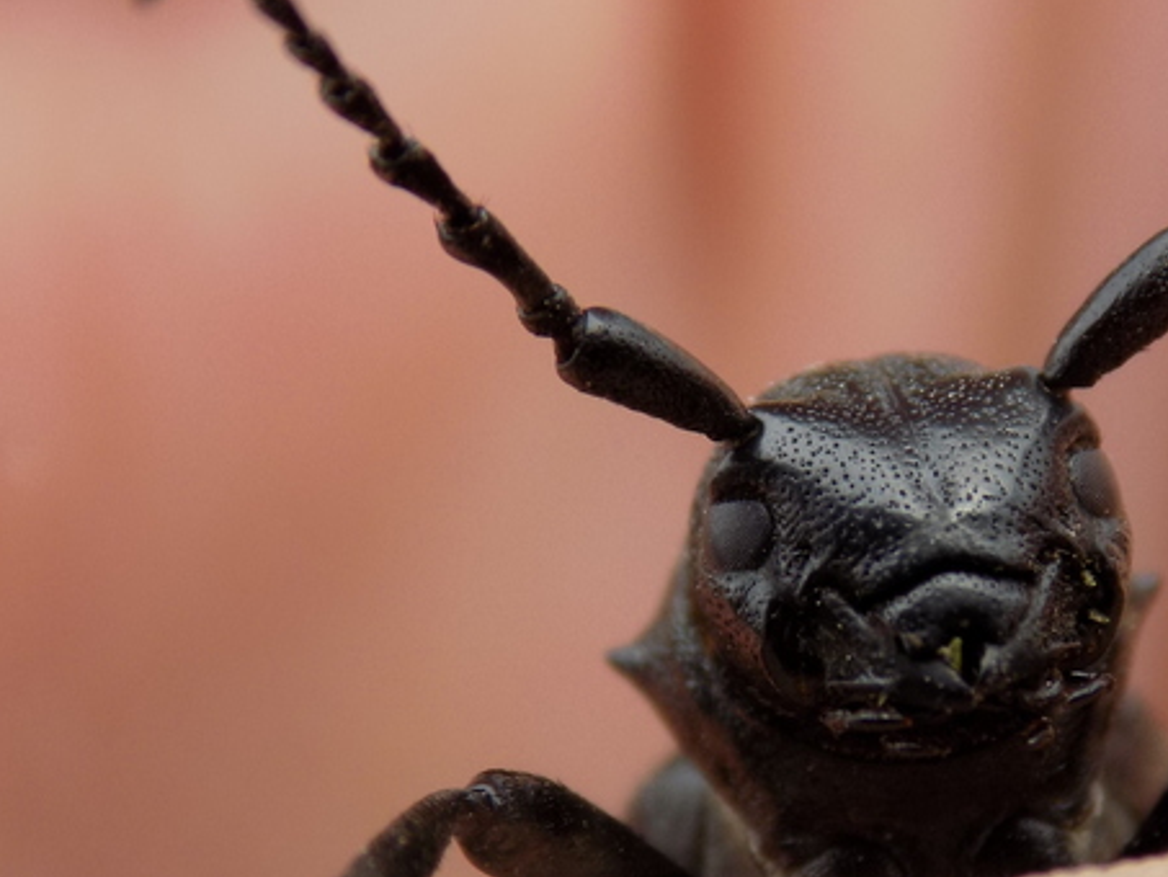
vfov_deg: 6.7
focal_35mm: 222
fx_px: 7493
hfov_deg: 8.9
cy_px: 462
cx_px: 948
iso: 80
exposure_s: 1/160
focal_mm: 20.9
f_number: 4.8
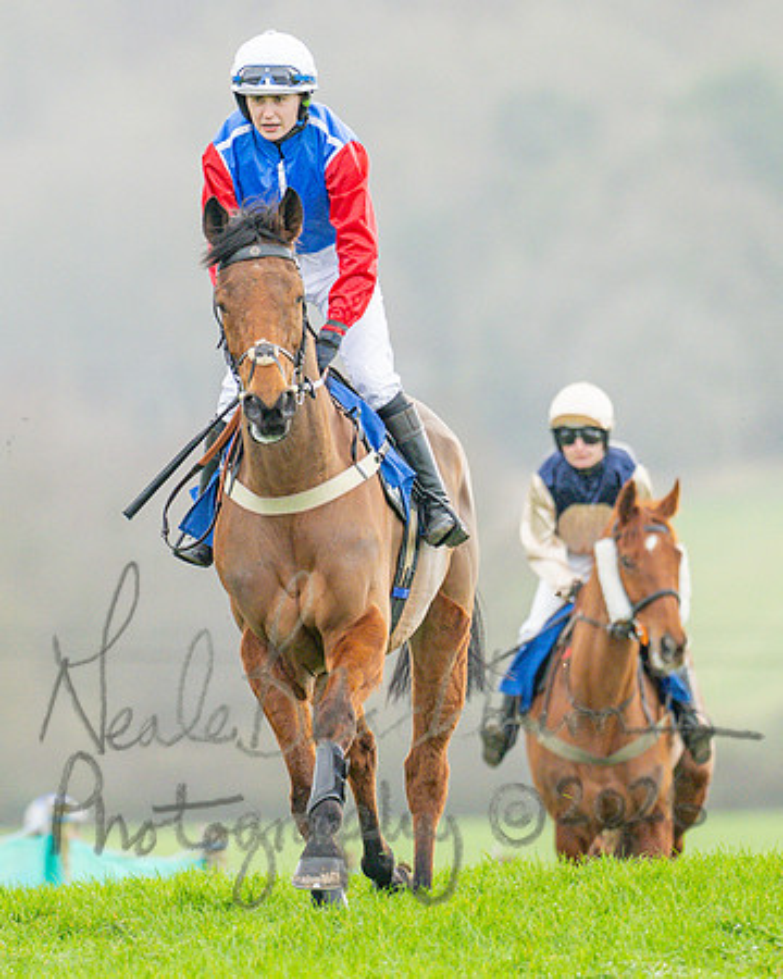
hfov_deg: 1.5
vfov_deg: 1.8
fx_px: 30505
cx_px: 123
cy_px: 414
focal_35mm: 1053
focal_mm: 400
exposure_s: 1/800
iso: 1000
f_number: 4.5
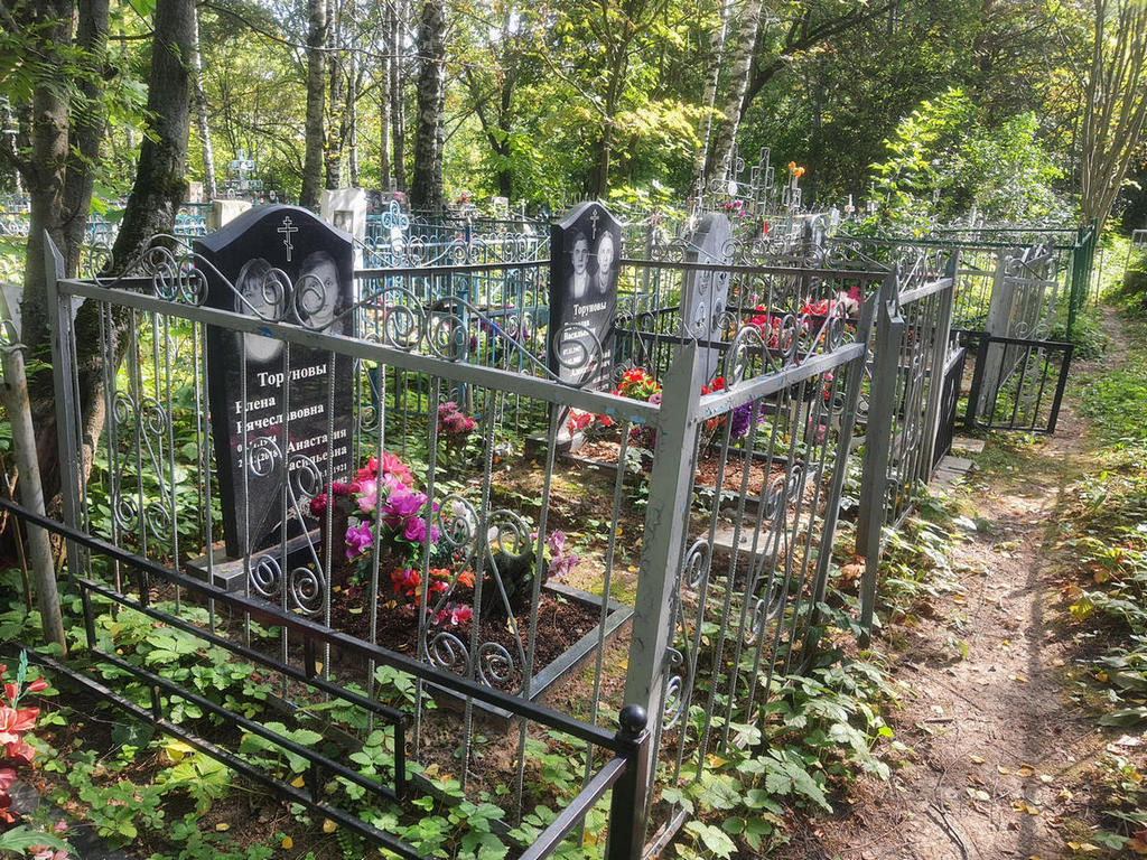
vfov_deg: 53.1
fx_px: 862
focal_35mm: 26
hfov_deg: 67.3
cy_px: 430
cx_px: 574
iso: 50
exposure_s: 1/166
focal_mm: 4.32
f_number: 1.7
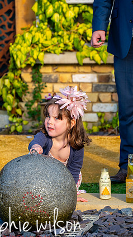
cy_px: 122
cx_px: 57
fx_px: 1187
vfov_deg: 11.4
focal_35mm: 189
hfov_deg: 6.4
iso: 640
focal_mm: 170
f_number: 8
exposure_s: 1/250
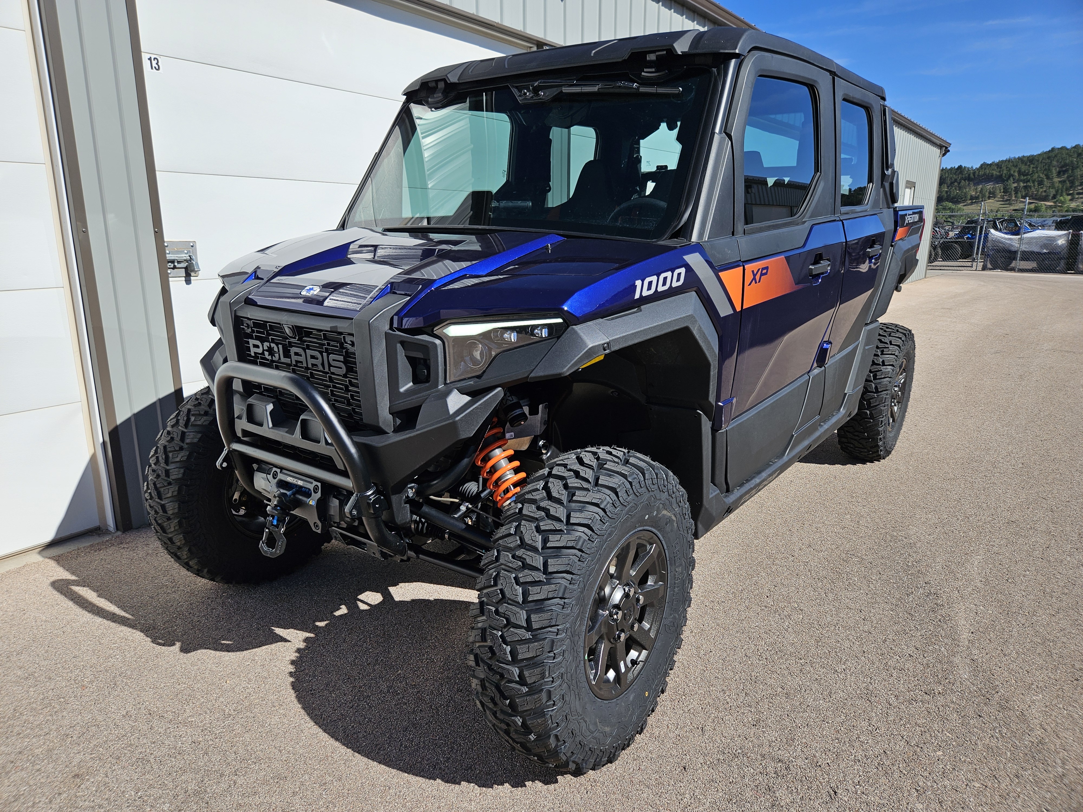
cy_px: 406
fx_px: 720
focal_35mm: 23
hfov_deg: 73.9
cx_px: 542
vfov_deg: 58.9
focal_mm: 5.4
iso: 25
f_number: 1.8
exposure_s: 1/2252
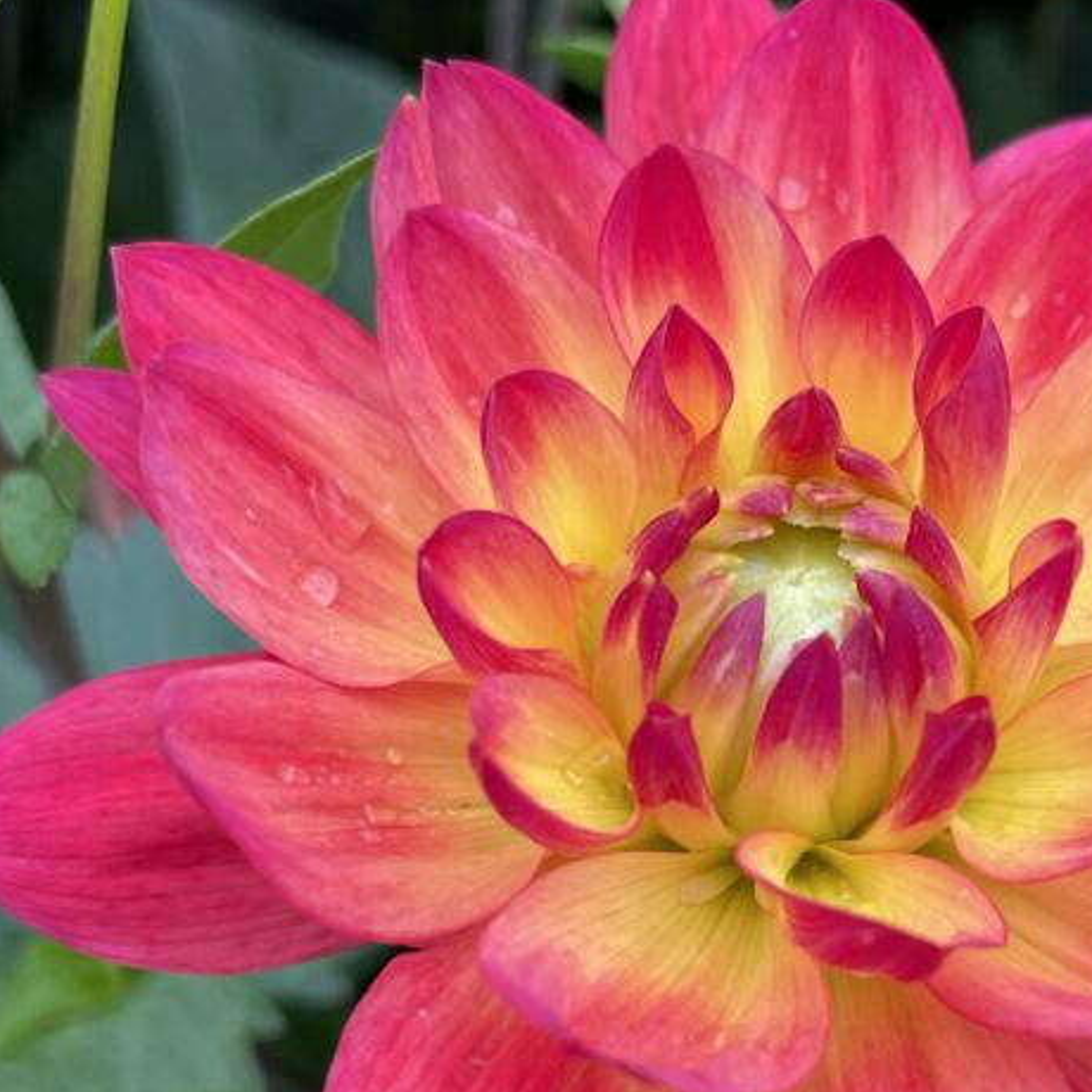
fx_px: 1927
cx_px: 788
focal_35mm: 54
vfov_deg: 30.6
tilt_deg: -49.7
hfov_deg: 31.2
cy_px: 916
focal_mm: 5.1
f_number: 1.6
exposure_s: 1/180
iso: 32
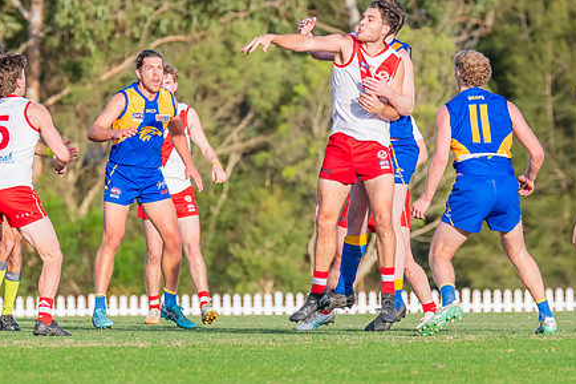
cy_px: 84
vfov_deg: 1.9
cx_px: 395
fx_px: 11675
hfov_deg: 2.8
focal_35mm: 730
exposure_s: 1/1250
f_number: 8
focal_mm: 420
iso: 800
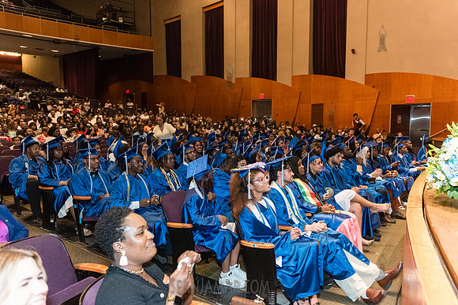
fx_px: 357
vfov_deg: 46.3
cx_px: 229
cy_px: 153
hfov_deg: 65.4
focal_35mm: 28
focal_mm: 28
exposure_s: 1/160
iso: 8000
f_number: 3.5
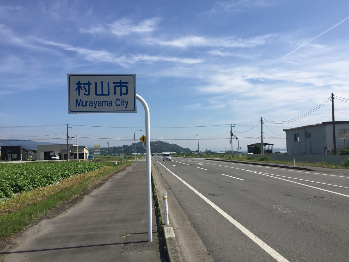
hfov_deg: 61.7
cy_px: 131
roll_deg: +1.8
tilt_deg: +3.9
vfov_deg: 48.2
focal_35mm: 29
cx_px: 174
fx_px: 292
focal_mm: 4.15
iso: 32
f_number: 2.2
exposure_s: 1/3597
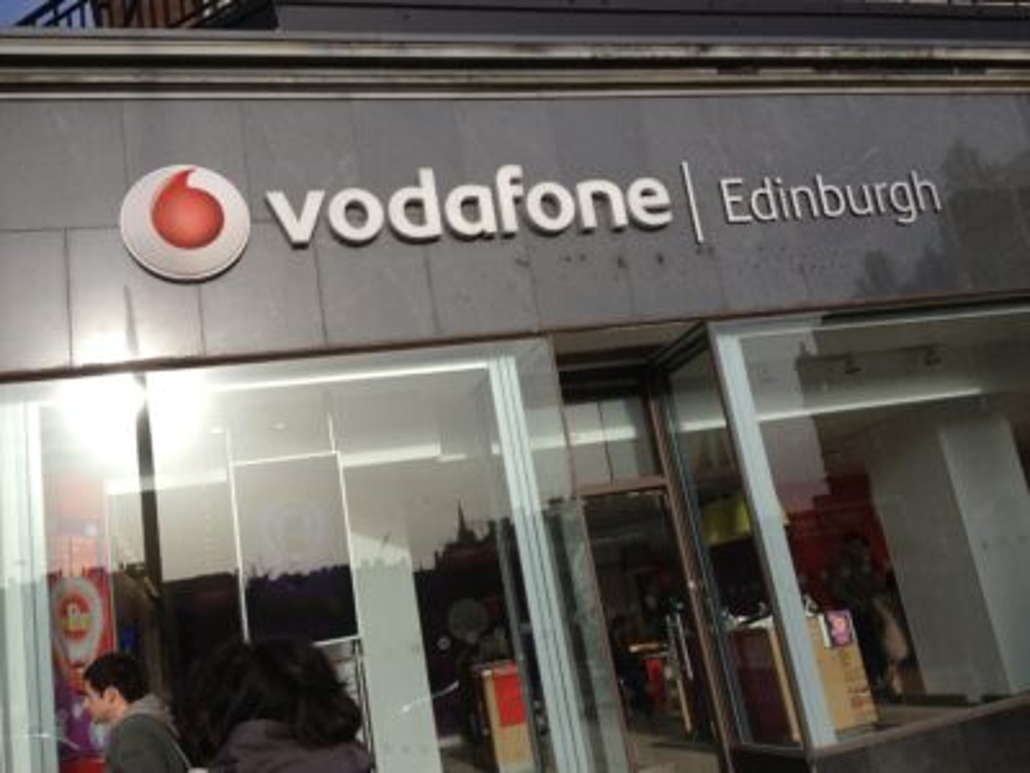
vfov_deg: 40.7
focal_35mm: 35
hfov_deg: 52.6
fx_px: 1041
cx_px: 515
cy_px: 386
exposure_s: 1/1672
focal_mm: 4.28
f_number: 2.4
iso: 50
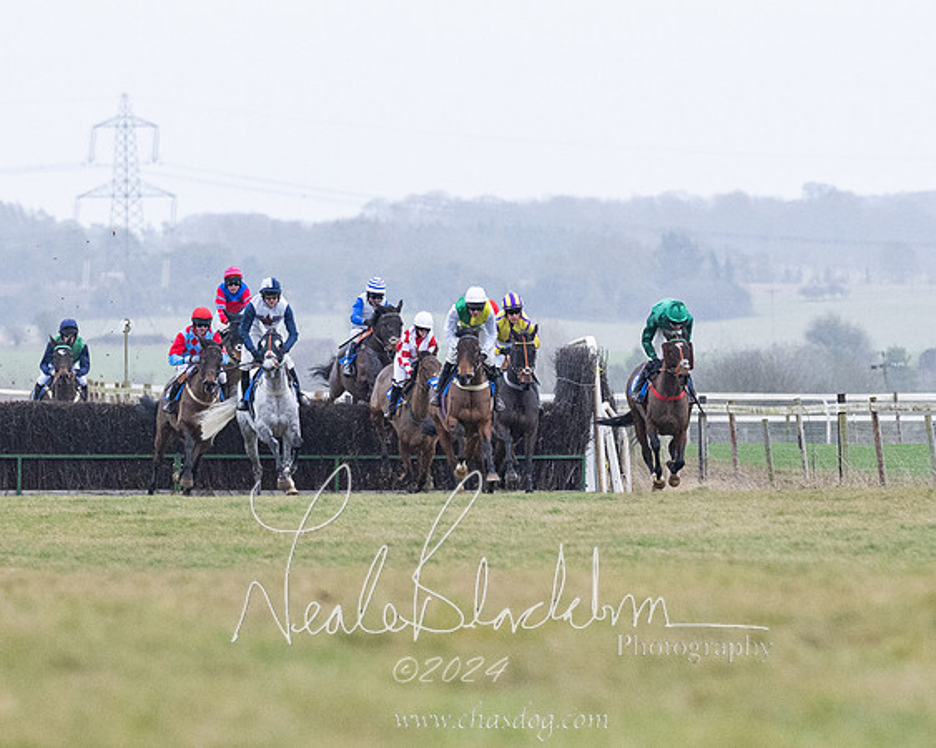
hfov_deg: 3.2
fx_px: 16663
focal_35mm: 602
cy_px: 594
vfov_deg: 2.6
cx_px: 625
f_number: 4
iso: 1250
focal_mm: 200
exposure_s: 1/1000
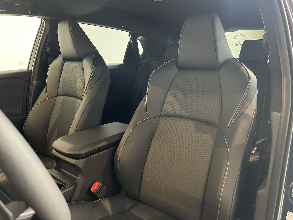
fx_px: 220
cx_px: 146
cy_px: 110
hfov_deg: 67.3
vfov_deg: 53.1
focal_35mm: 26
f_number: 1.5
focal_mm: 5.7
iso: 400
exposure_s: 1/60
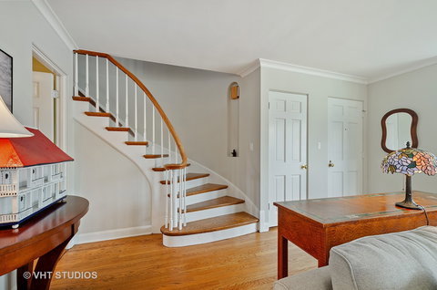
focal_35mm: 15
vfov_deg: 77.1
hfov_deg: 100.5
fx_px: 182
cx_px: 218
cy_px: 145
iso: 200
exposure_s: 1
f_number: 9
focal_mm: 10
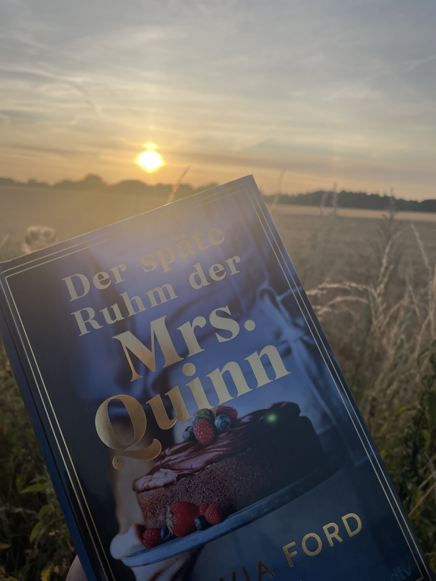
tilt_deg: -9.8
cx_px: 218
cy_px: 290
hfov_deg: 53.1
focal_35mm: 26
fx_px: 437
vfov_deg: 67.3
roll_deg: -1.2
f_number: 1.6
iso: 32
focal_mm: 4.2
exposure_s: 1/2398
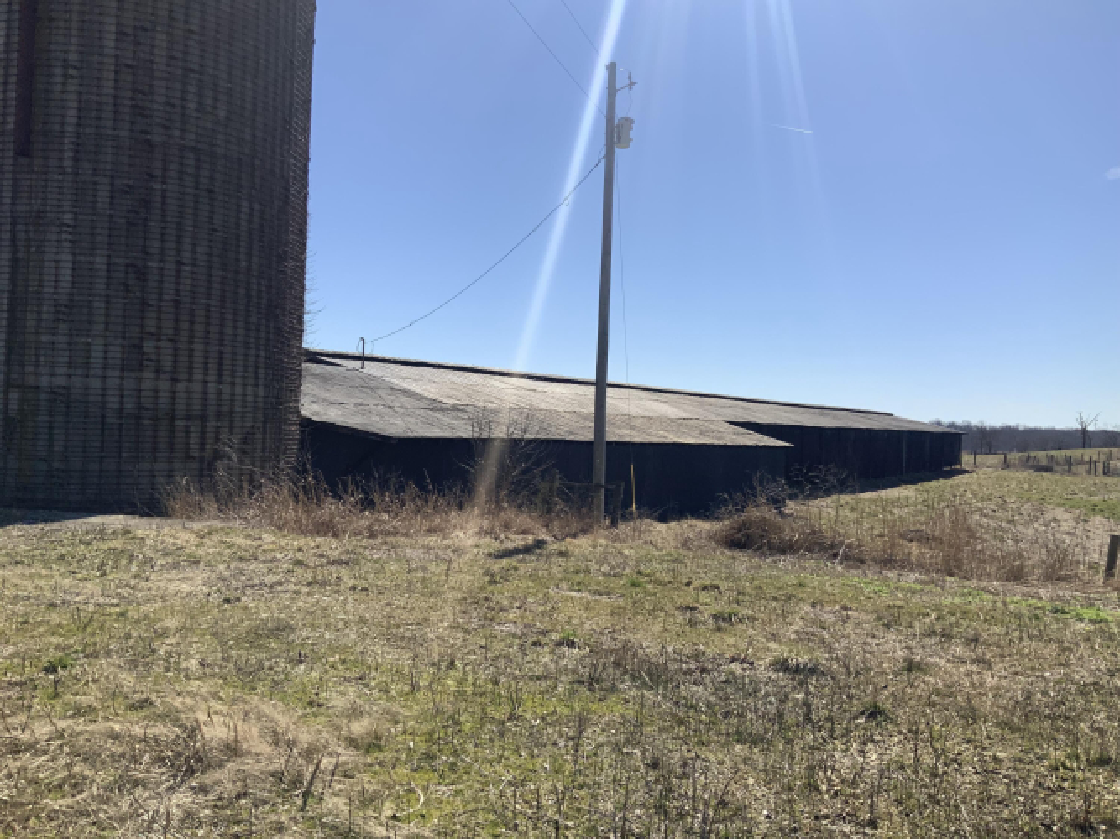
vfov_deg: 48.2
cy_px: 420
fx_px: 938
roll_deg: -2.6
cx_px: 560
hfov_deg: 61.7
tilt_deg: -0.1
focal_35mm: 29
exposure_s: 1/3125
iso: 16
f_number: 1.8
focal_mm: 3
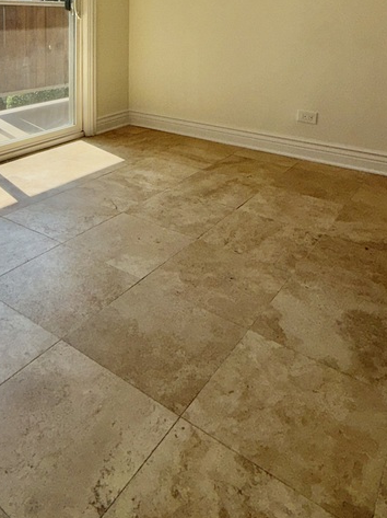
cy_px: 44
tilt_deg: -1.4
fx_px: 478
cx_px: 117
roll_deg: -2.0
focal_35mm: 32
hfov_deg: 43.2
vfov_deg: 50.0
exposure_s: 1/638
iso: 16
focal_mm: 2.22
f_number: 2.2
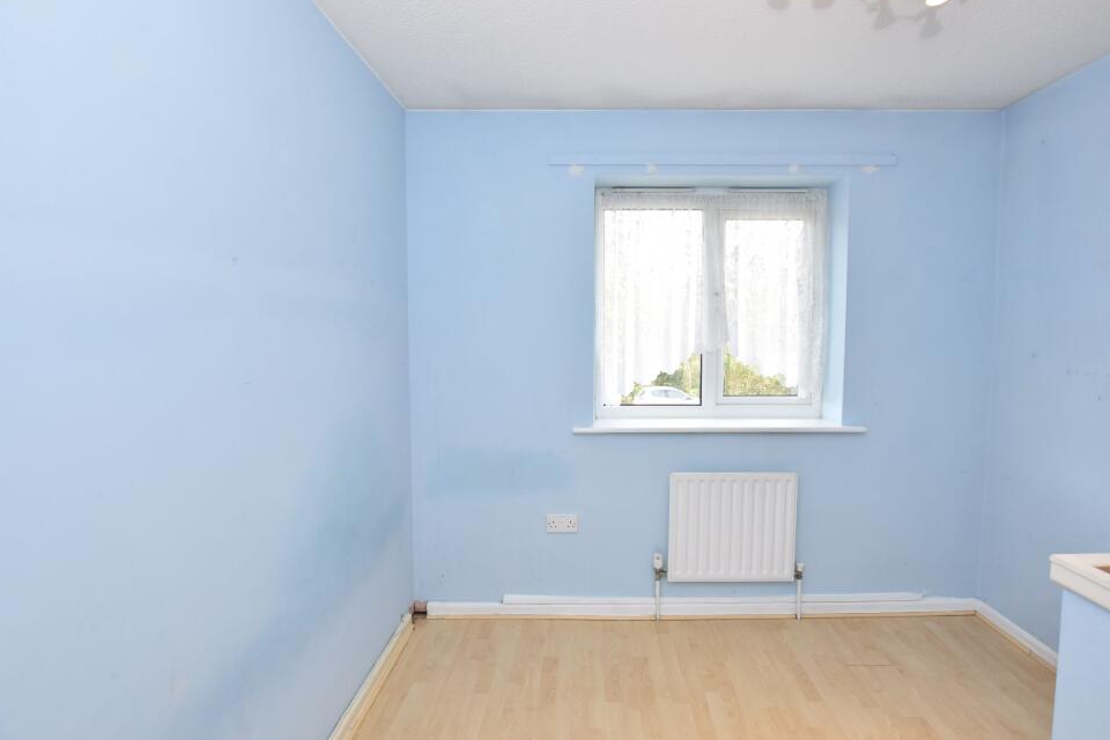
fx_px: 493
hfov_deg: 96.7
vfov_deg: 73.7
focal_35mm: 16
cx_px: 575
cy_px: 362
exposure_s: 1/200
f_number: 5
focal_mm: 10
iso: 640
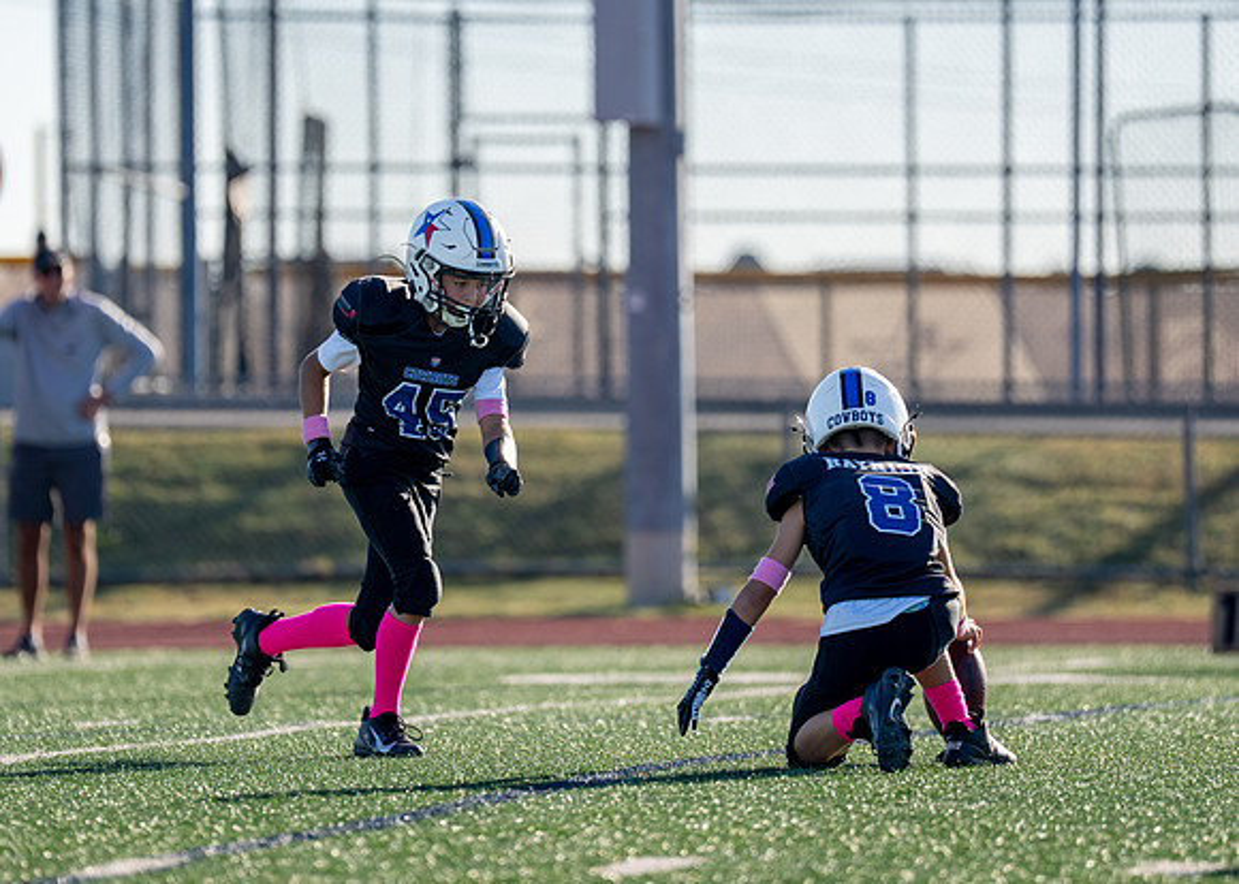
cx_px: 487
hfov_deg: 6.3
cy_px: 351
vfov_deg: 4.5
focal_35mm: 319
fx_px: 11227
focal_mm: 200
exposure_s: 1/2000
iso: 160
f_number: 2.8
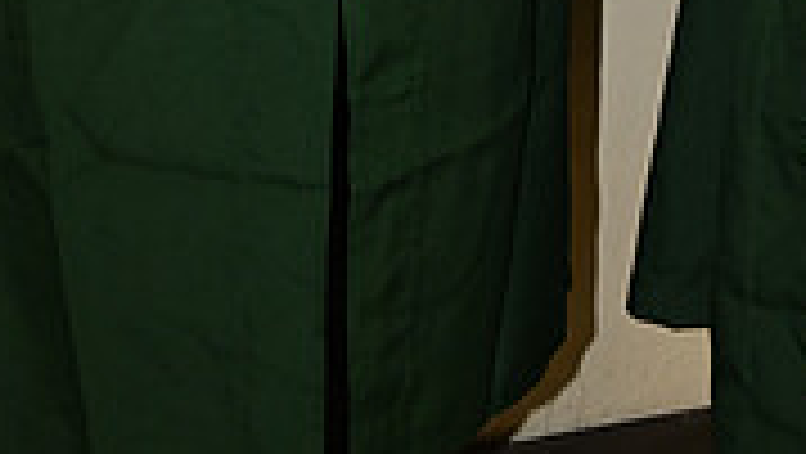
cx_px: 662
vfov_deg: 8.3
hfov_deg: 16.1
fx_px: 2823
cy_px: -706
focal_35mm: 132
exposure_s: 1/60
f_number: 5.6
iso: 1600
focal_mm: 39
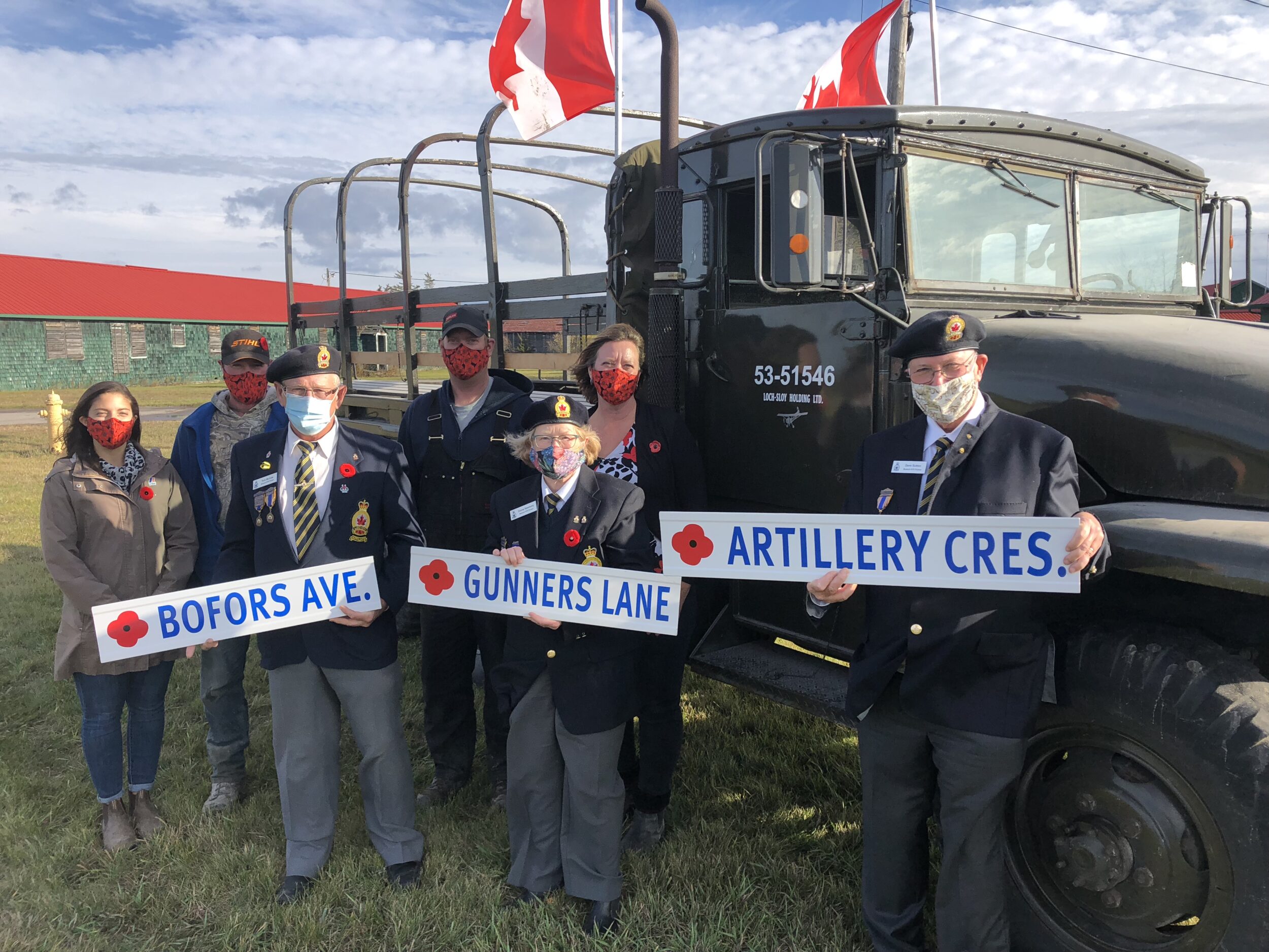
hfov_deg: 63.4
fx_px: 1026
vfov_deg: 49.7
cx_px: 634
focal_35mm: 28
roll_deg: +0.3
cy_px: 476
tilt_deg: -9.8
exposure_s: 1/1185
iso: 20
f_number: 1.8
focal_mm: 3.99
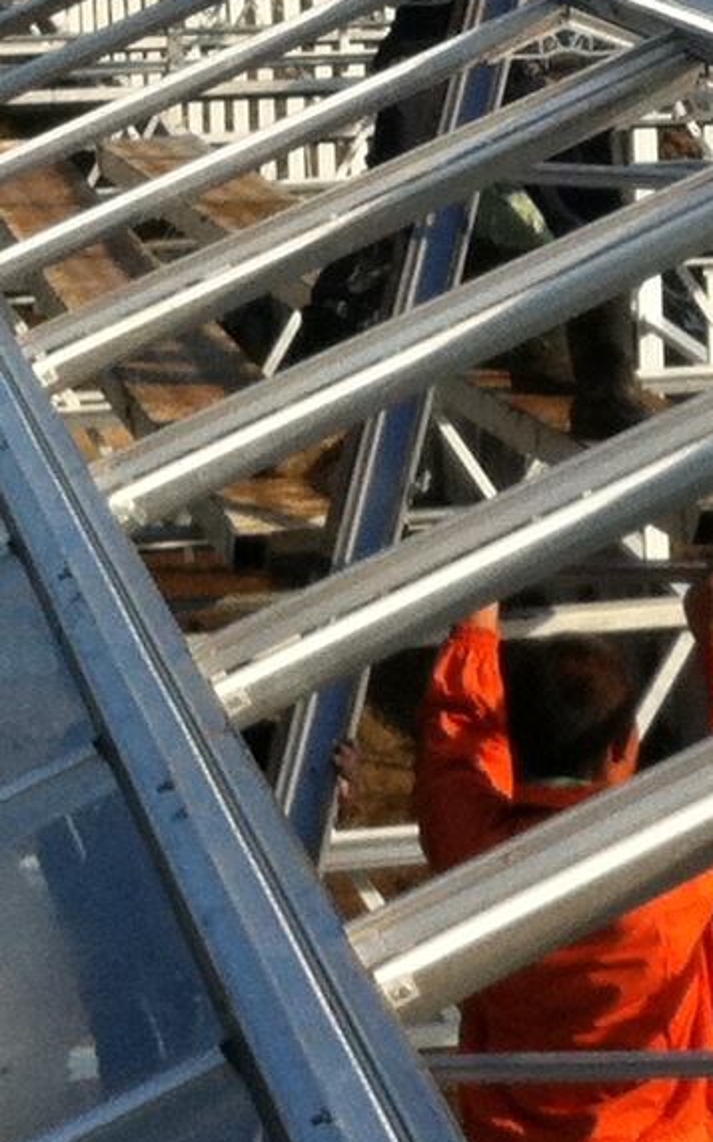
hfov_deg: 7.7
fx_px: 5228
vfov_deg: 12.3
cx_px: 927
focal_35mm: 168
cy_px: 20
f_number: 2.8
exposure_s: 1/1588
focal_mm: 3.85
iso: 80
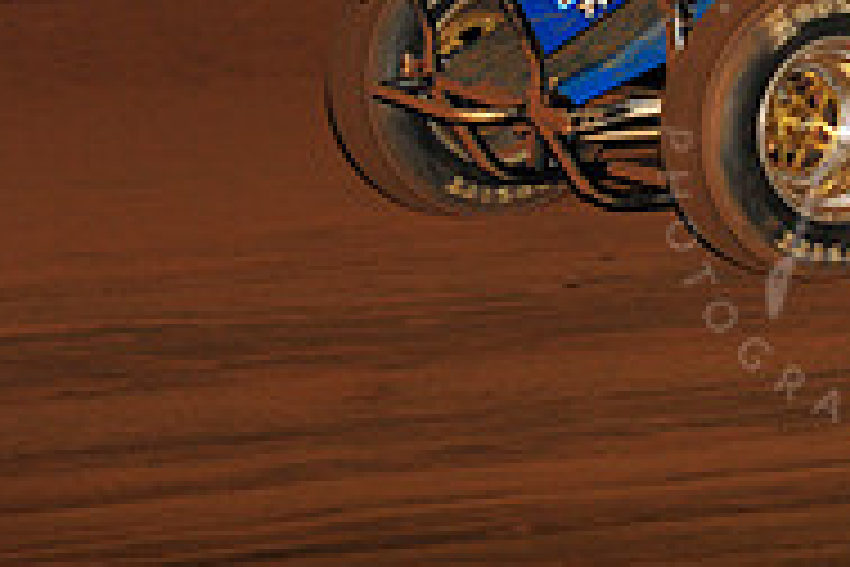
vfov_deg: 3.1
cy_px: -248
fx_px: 10506
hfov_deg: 4.6
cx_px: 926
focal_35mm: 445
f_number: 6.3
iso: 1000
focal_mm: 145
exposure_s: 1/320
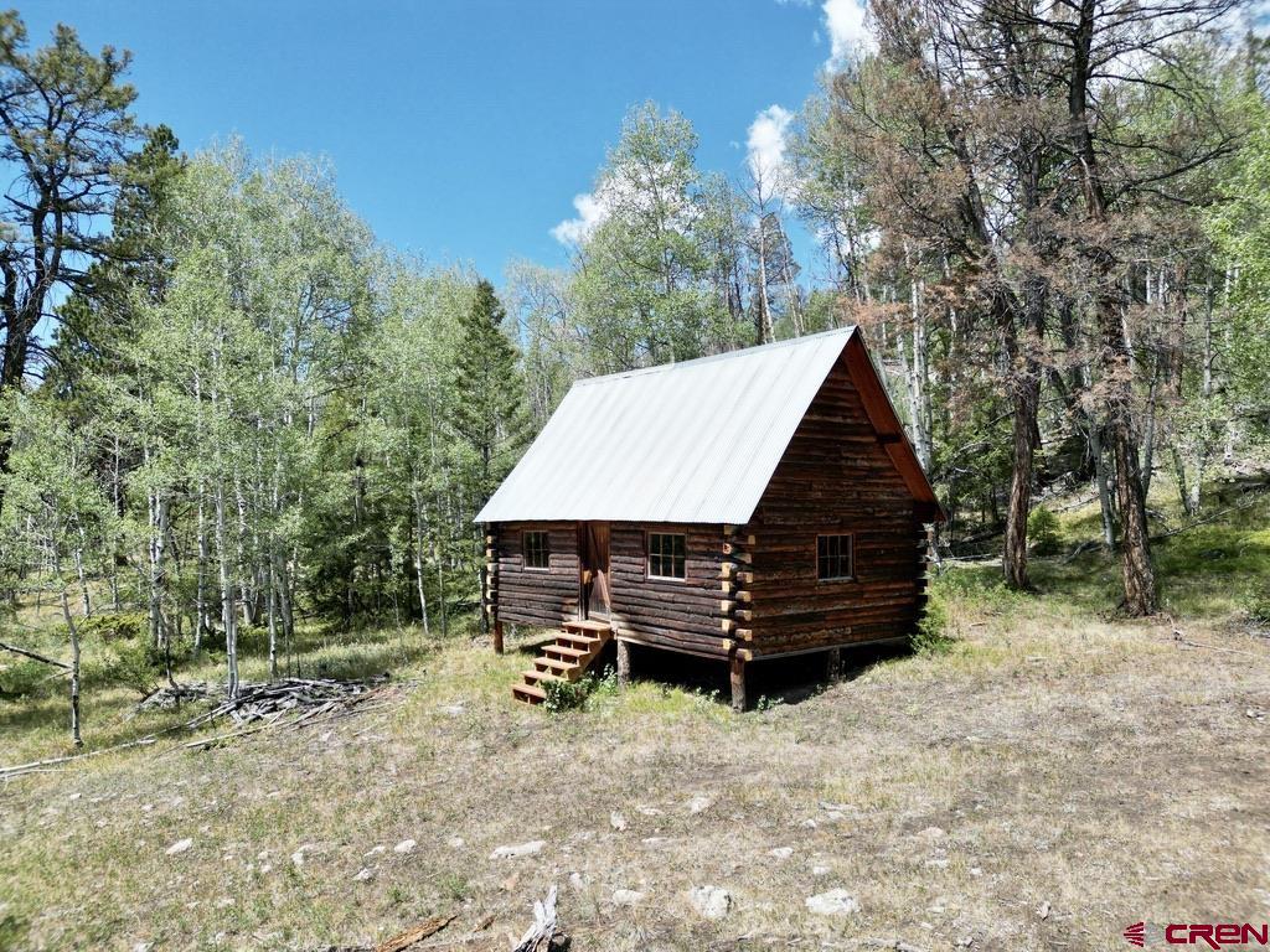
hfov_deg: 71.6
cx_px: 635
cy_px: 476
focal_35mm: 24
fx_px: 881
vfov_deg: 56.8
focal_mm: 6.72
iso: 200
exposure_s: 1/2500
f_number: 1.7
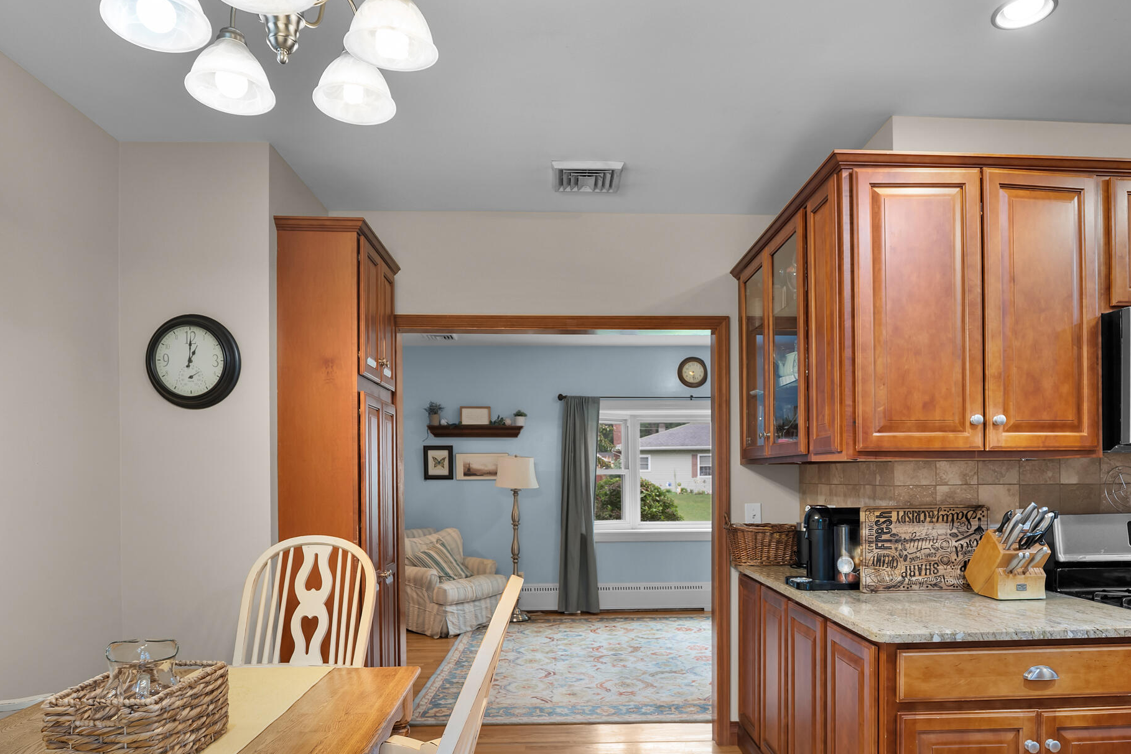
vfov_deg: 57.1
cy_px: 422
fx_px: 691
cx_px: 587
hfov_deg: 78.6
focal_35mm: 22
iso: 250
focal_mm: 16
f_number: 4
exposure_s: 1/20
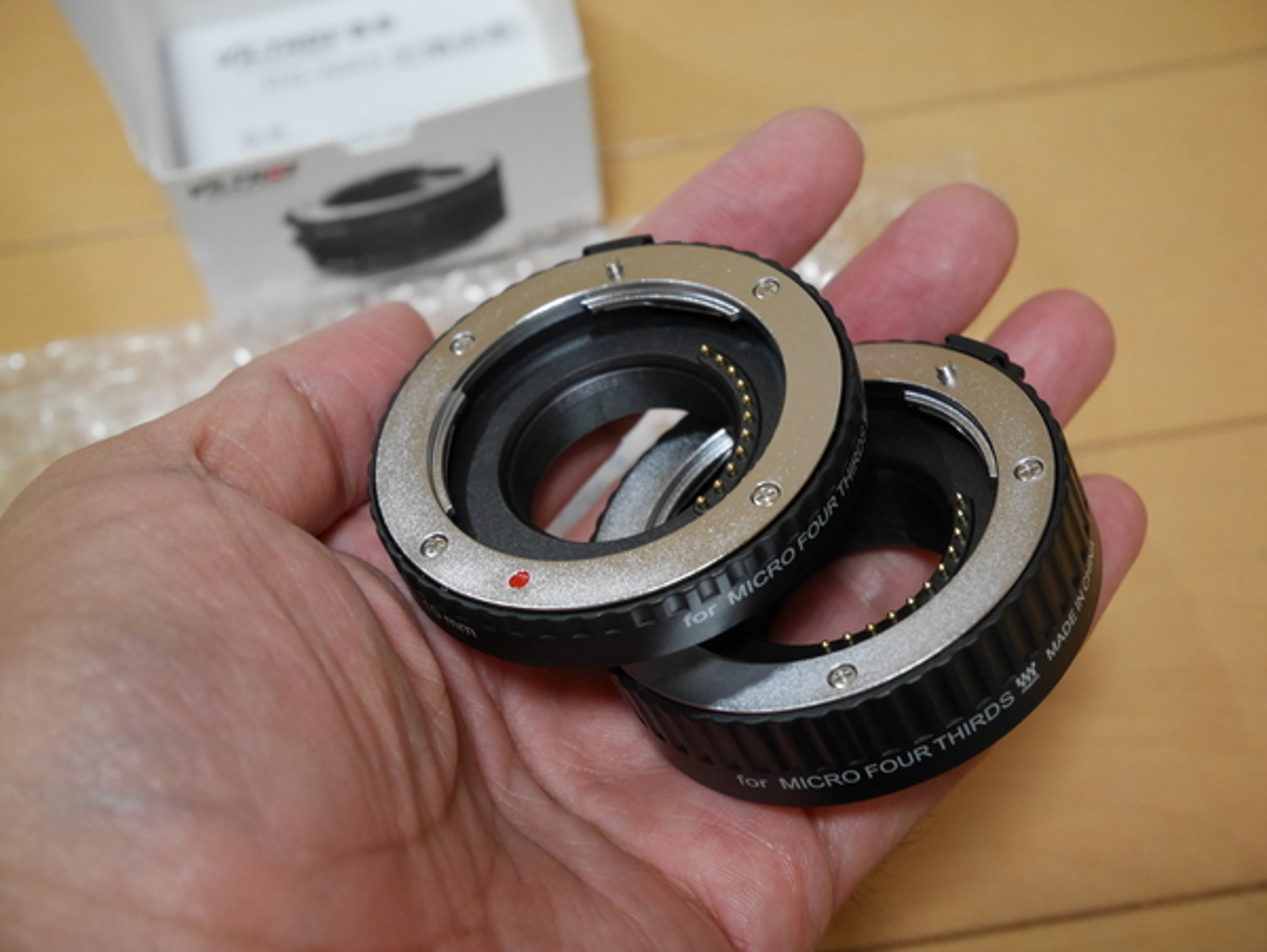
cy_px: 476
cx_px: 634
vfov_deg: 26.1
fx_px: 2051
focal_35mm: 56
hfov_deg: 34.3
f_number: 5.4
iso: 2000
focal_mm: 28
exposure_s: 1/60
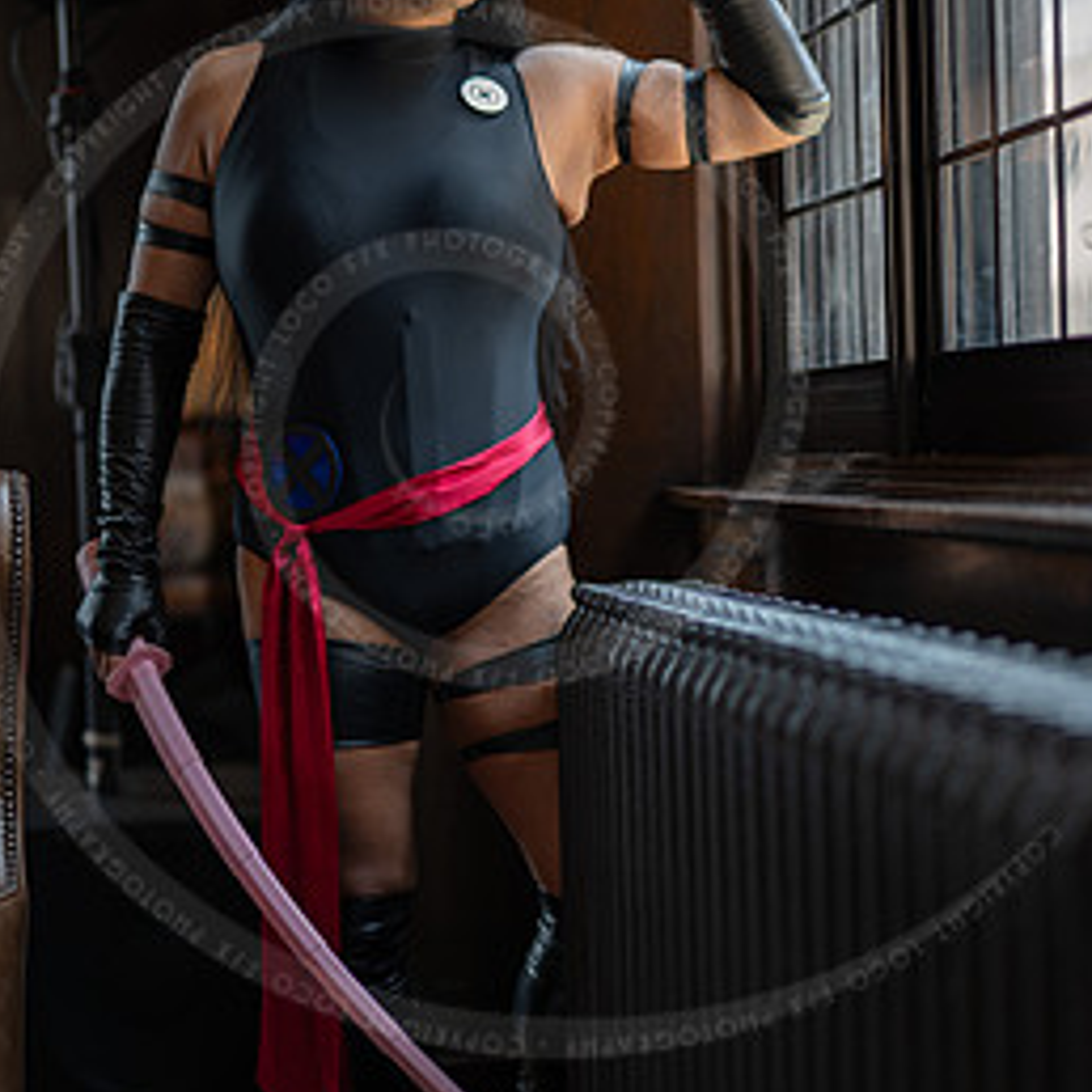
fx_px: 2641
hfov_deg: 23.4
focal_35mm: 74
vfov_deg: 23.4
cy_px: 508
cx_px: 516
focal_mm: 50
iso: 250
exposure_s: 1/320
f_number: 1.2
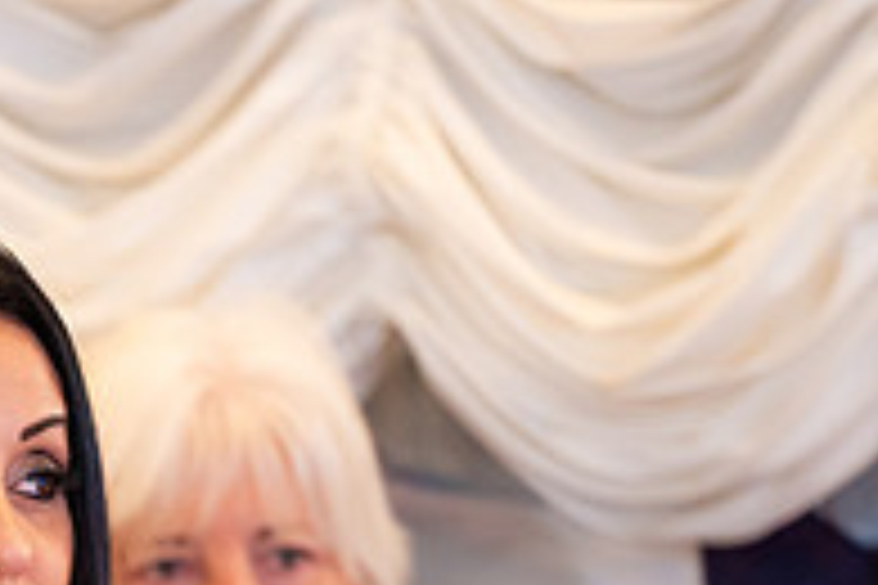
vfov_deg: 2.2
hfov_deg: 3.2
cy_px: 746
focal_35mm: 634
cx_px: -89
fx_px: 15461
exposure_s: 1/125
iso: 1600
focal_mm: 200
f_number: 3.2
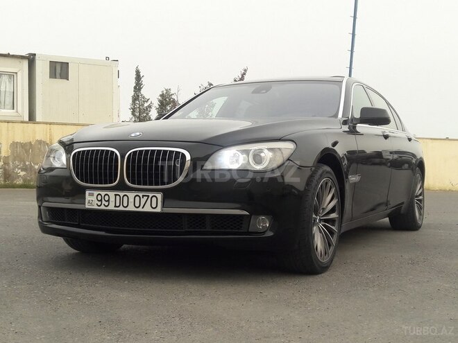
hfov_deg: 63.4
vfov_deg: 49.7
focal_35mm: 28
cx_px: 229
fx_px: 370
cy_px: 172
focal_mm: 3.7
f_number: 1.9
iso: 40
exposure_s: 1/279
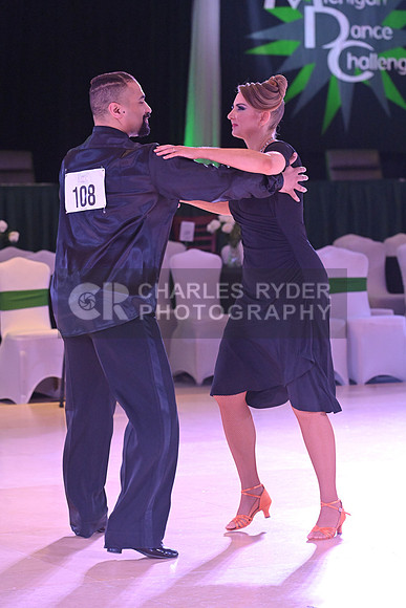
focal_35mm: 135
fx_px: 2282
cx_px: 203
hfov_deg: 10.2
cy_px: 304
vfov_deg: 15.2
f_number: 5.6
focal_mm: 135
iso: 5000
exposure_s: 1/400
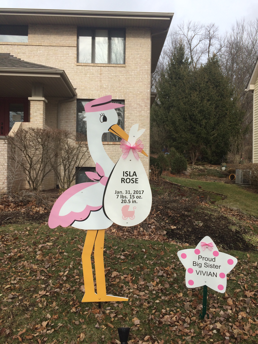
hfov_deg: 48.2
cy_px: 172
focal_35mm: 29
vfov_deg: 61.7
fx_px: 288
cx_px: 129
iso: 32
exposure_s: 1/1520
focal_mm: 4.15
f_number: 2.2
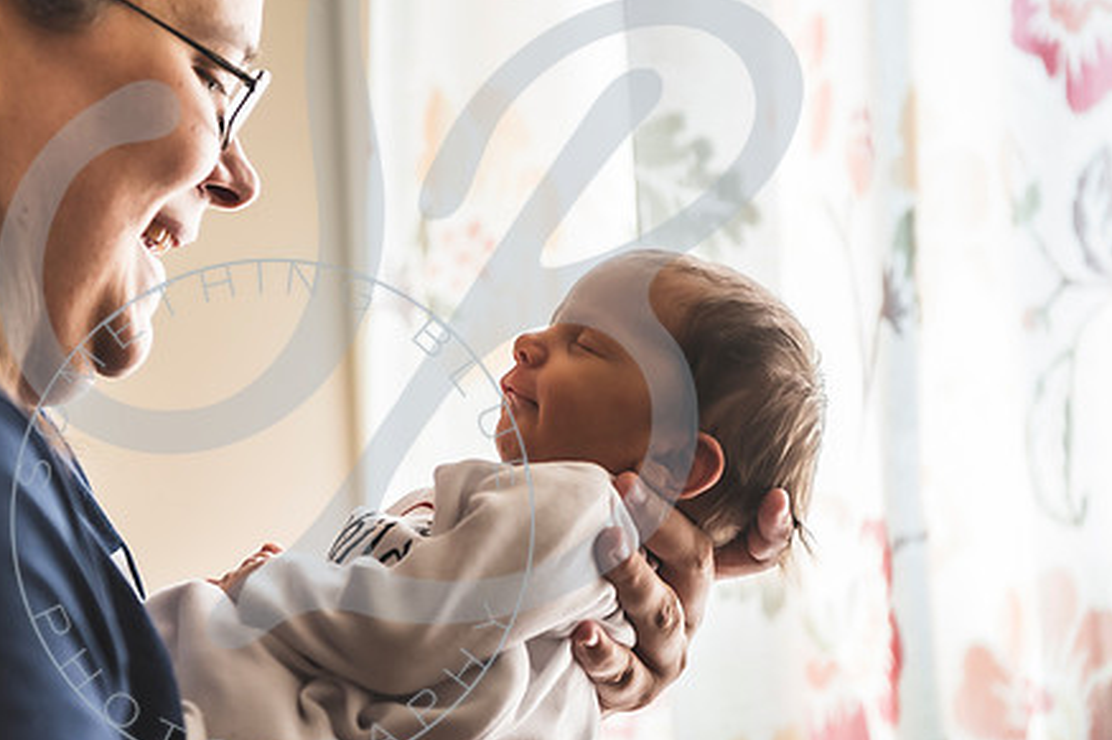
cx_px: 400
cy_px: 306
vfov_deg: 14.7
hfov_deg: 21.9
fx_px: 2871
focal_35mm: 93
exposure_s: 1/125
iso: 250
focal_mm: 70
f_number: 2.8
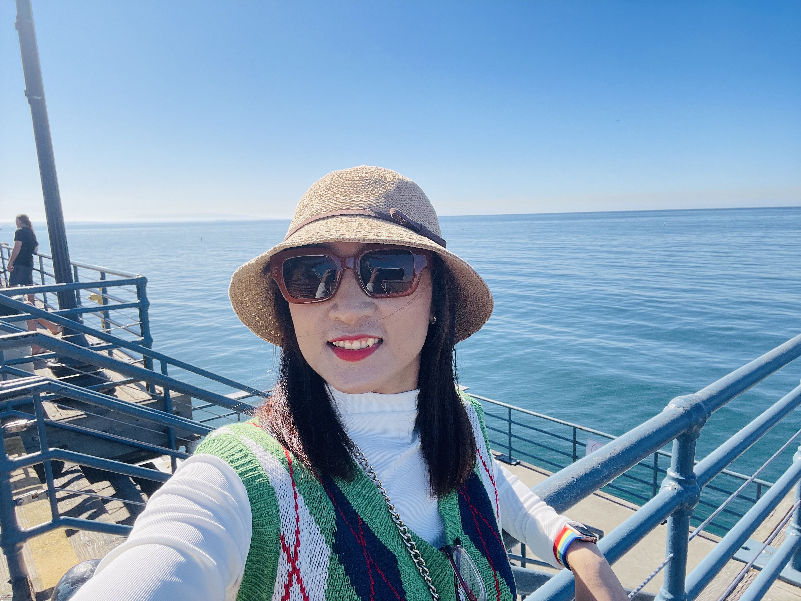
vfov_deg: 58.9
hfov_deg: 73.9
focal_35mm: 23
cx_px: 400
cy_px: 300
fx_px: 532
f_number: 2.2
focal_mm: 2.71
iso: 25
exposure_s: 1/761
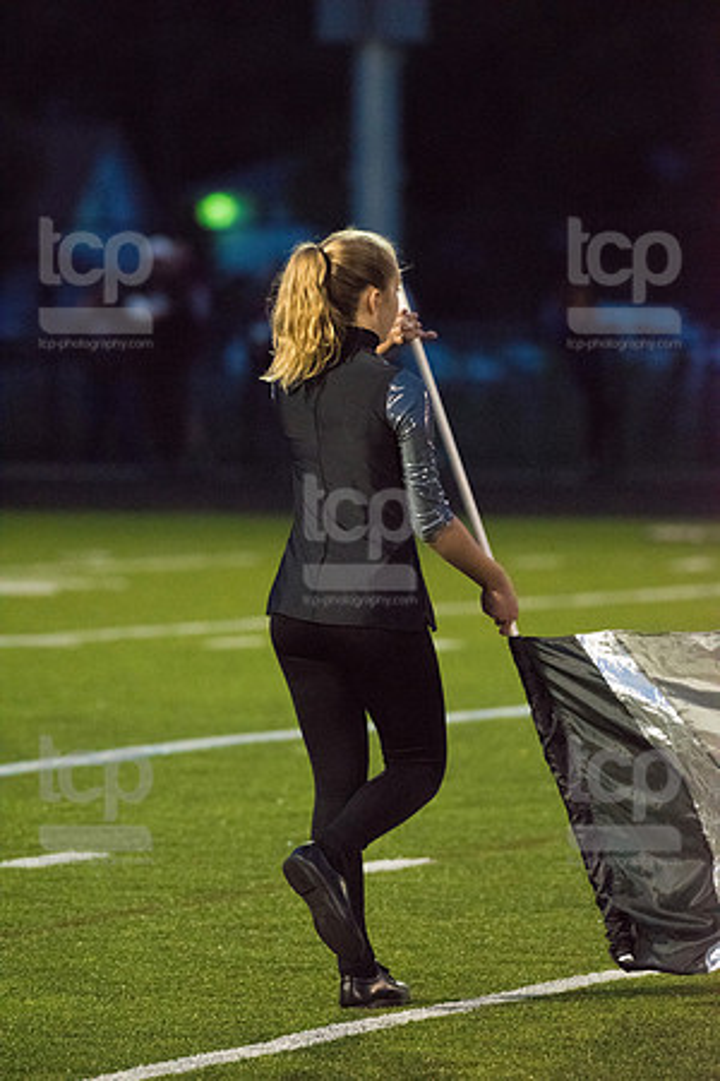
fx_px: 11099
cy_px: 540
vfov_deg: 5.6
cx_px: 360
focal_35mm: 370
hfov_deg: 3.7
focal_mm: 370
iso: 10000
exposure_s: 1/800
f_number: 5.6
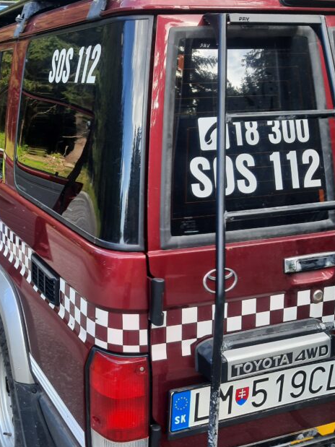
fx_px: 555
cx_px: 60
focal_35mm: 43
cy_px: 207
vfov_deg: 43.8
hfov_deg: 32.5
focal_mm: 3.92
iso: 50
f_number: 1.7
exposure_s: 1/100
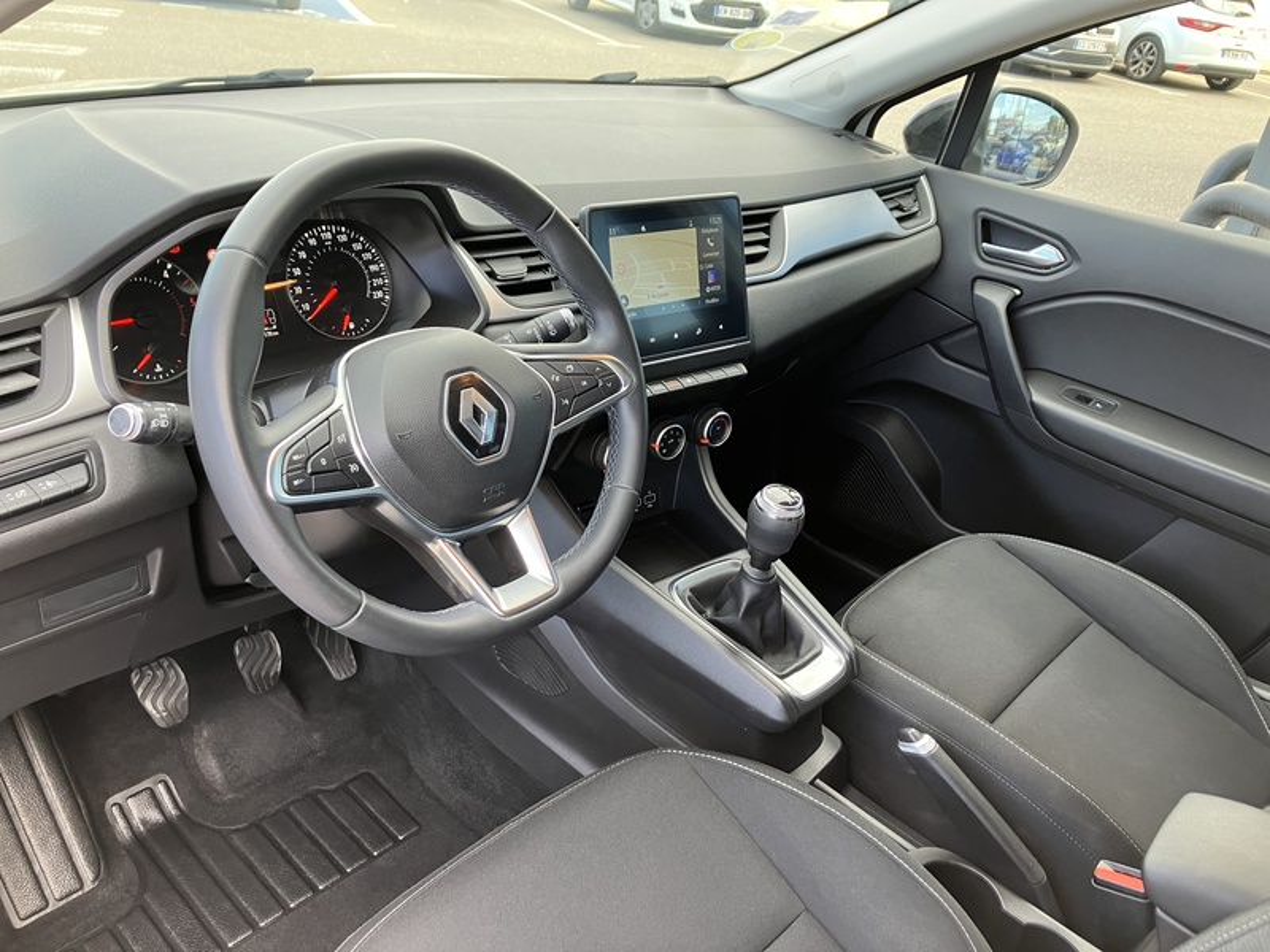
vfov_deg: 49.7
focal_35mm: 28
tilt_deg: -28.5
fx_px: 1027
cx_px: 635
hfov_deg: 63.4
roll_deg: -7.5
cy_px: 476
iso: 80
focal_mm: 3.99
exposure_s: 1/70
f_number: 1.8
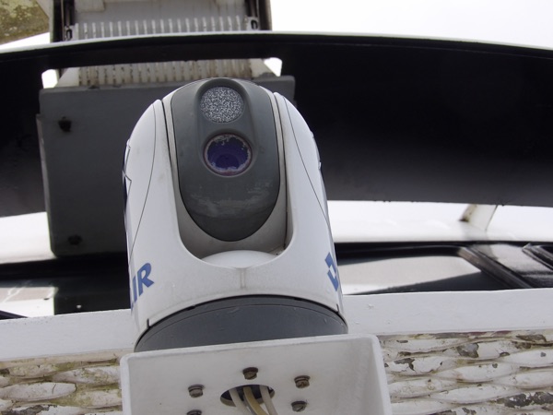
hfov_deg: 16.3
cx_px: 276
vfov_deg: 12.2
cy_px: 208
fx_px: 1933
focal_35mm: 121
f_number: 4.2
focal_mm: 21.7
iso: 100
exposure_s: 1/101
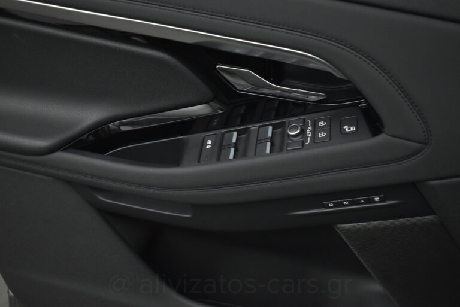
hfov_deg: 44.9
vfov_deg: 30.9
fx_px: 556
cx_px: 230
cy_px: 154
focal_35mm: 44
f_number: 4.2
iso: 1600
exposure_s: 1/100
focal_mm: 29
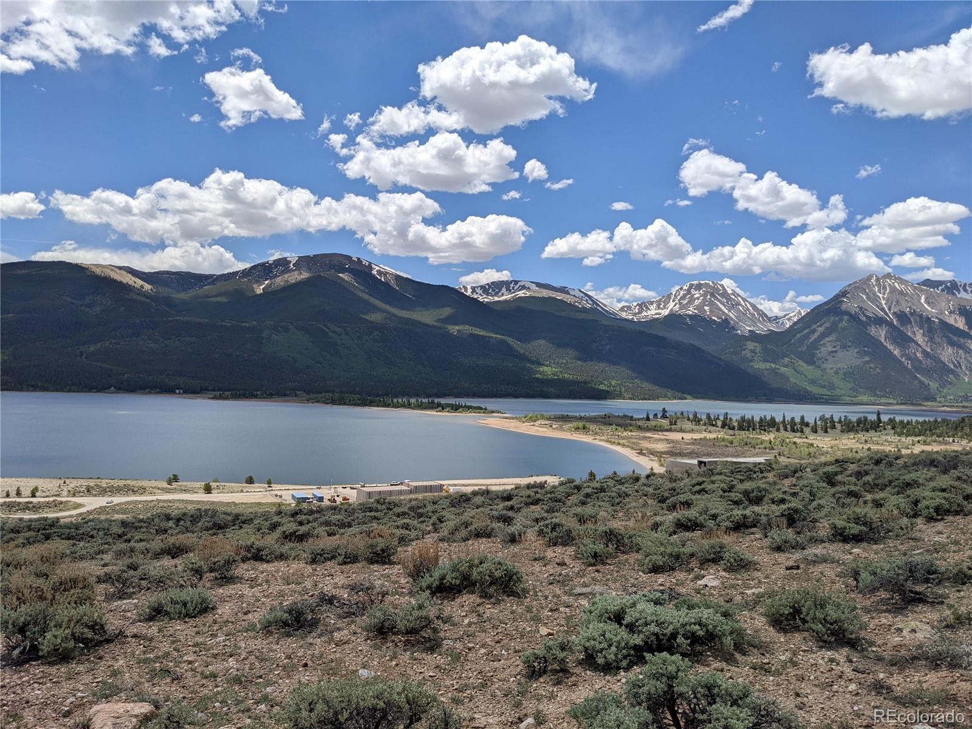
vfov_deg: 51.4
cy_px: 364
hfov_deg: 65.3
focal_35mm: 27
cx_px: 486
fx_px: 758
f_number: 1.73
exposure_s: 1/5882
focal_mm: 4.38
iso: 53
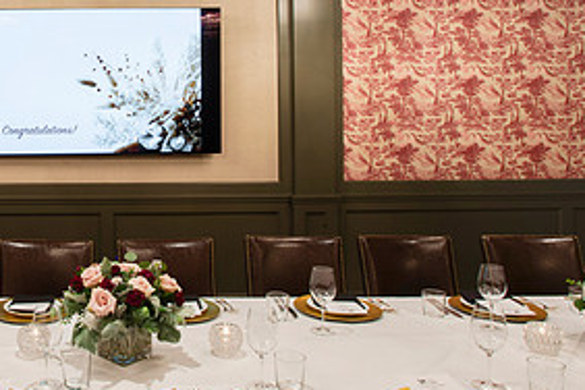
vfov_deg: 37.2
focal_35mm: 35
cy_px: 115
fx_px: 569
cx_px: 85
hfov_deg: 49.8
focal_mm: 17
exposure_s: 6
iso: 200
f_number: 22
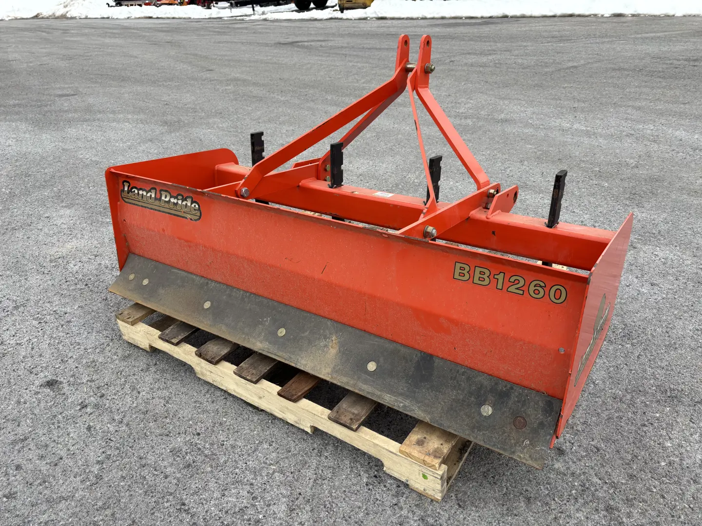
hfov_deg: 67.3
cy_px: 263
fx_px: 527
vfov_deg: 53.1
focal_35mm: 26
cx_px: 351
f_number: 1.6
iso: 50
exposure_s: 1/452
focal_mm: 5.96
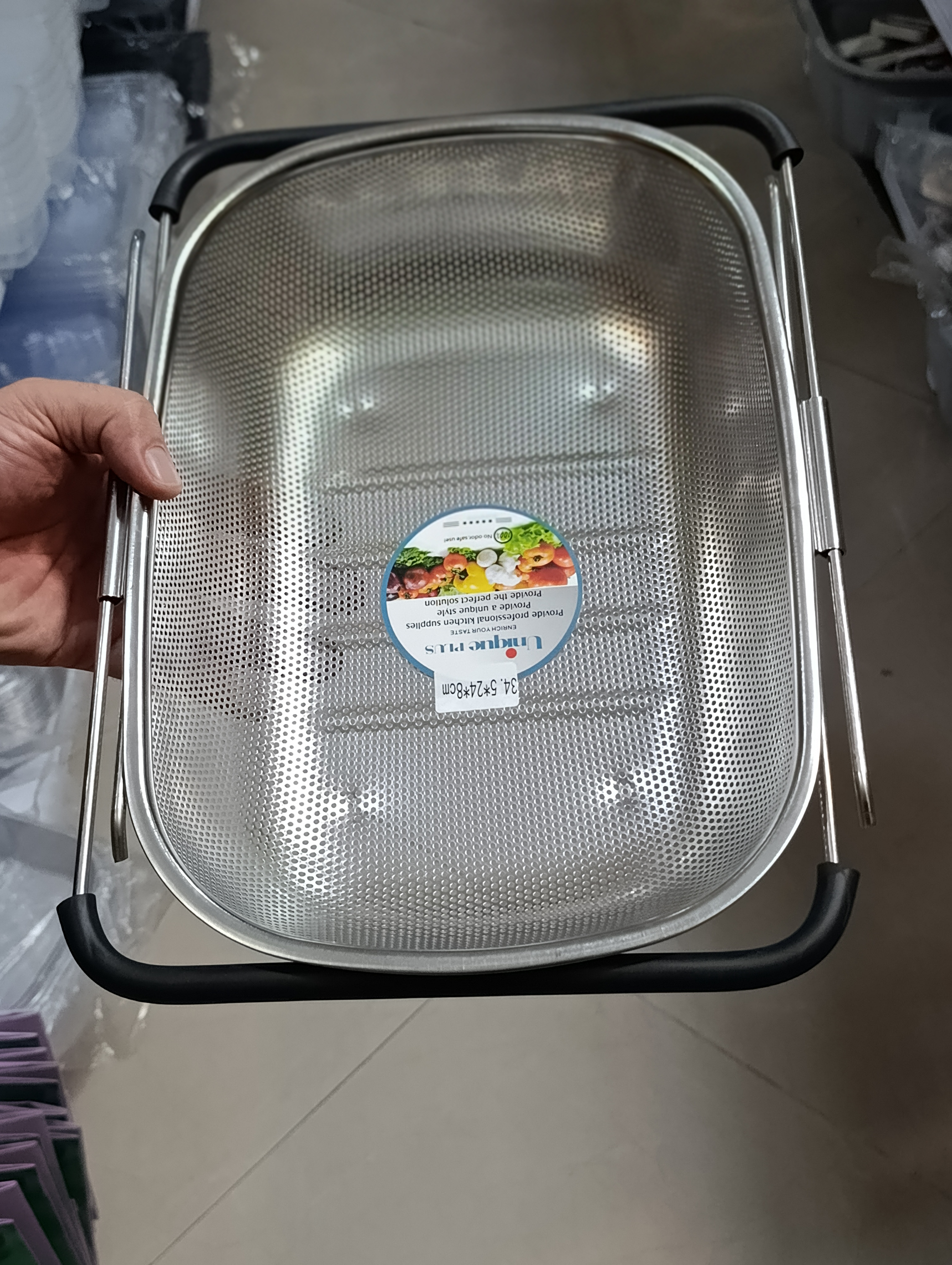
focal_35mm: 46
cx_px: 476
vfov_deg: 41.2
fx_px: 1683
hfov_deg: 31.6
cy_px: 632
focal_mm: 6.14
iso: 1000
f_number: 1.6
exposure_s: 1/100
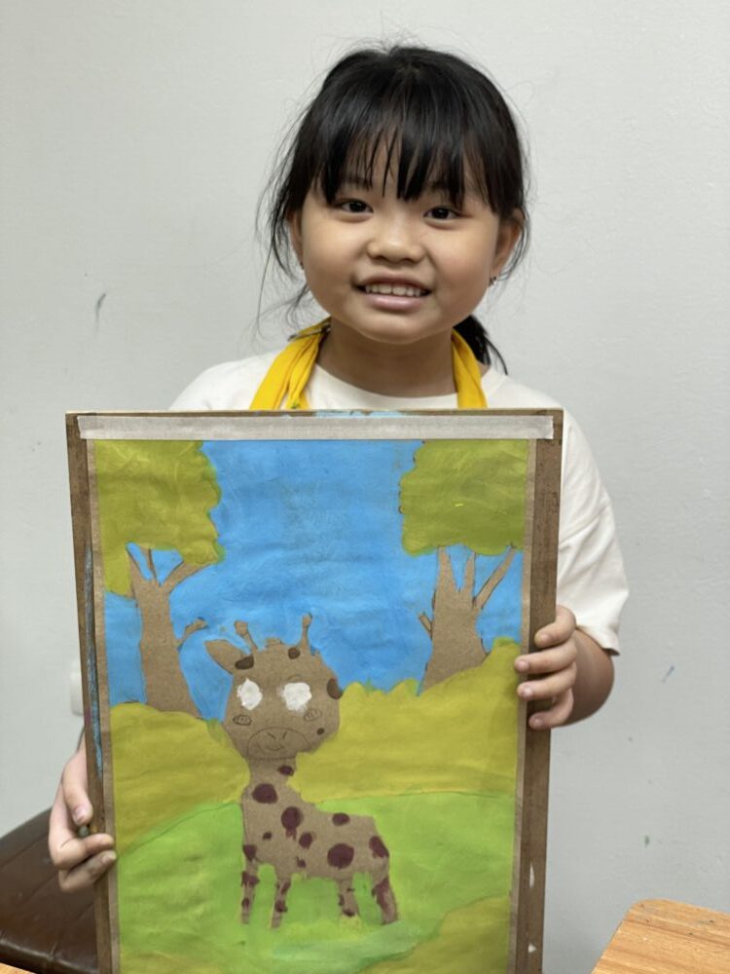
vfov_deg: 36.8
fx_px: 1462
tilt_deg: -12.6
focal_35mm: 52
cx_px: 365
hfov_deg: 28.0
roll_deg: -3.6
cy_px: 487
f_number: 2
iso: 64
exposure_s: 1/100
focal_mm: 6
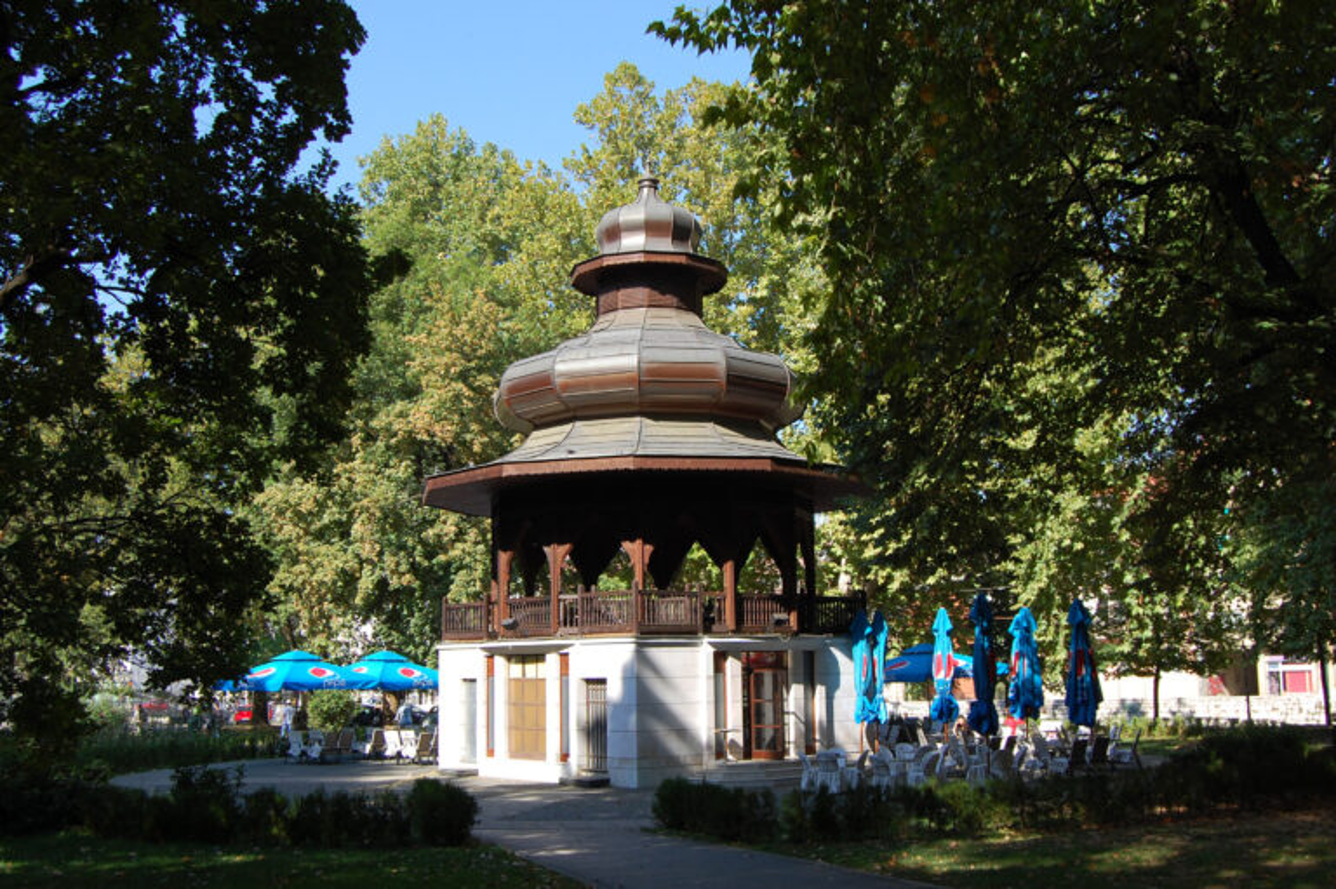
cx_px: 668
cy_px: 444
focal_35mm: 34
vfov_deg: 38.3
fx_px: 1279
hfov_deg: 55.1
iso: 200
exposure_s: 1/250
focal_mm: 23
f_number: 7.1
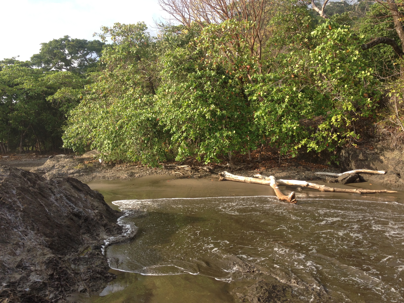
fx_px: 408
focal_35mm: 35
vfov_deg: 40.7
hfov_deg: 52.6
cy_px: 152
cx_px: 202
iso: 50
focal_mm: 4.28
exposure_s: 1/613
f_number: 2.4
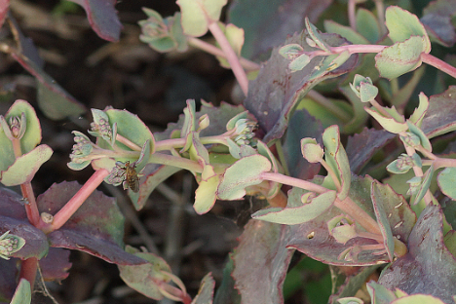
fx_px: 4876
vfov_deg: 3.6
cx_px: 502
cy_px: 210
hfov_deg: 5.3
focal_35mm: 385
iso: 250
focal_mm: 100
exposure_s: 1/160
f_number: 5.6
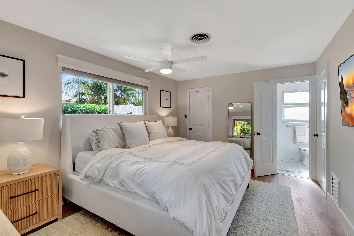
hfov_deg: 100.4
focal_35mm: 15
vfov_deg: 77.3
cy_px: 118
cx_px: 177
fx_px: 147
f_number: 8
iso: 1000
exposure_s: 1/50
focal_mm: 10
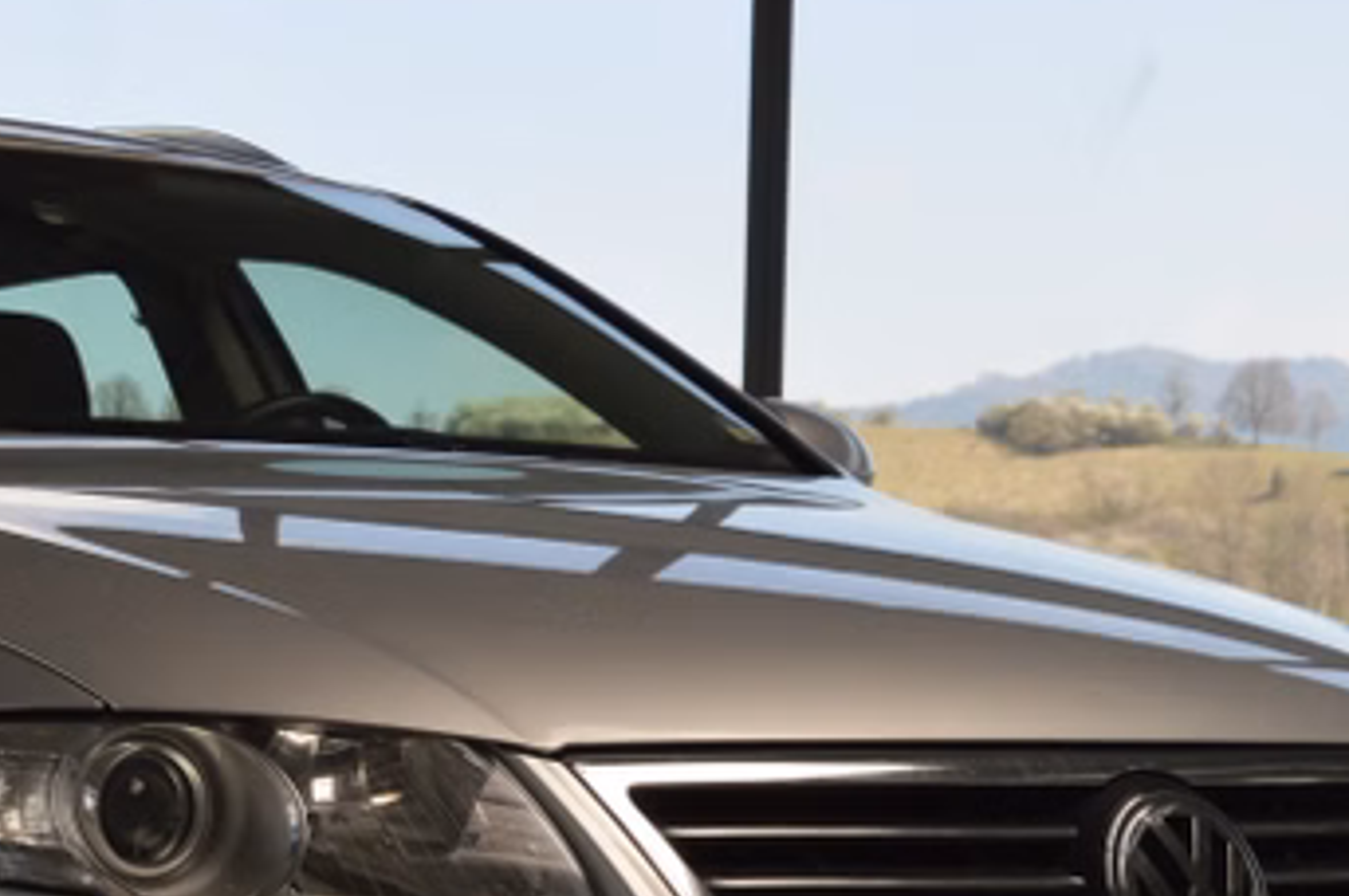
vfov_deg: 14.6
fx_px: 3407
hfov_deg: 22.0
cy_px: 986
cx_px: 220
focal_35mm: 91
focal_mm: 26
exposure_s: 1/125
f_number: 5.6
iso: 110
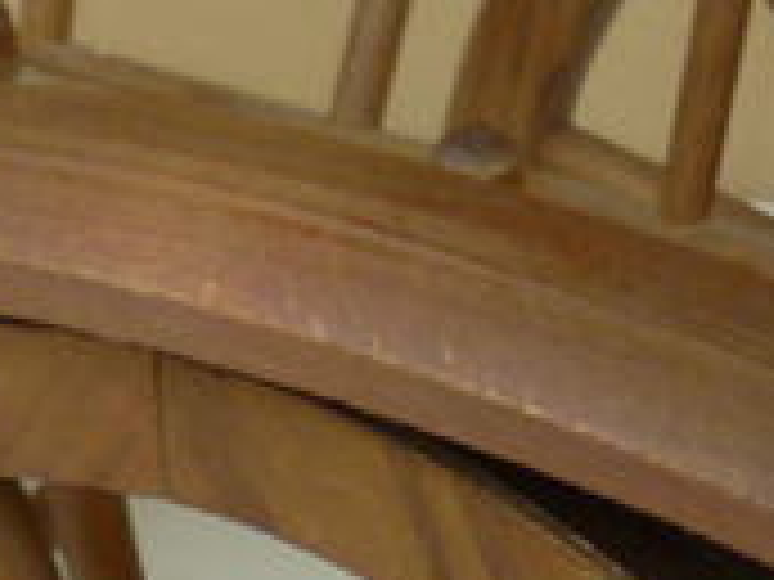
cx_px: 752
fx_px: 3242
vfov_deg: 10.0
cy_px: 787
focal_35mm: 145
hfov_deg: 13.4
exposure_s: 1/60
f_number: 2.8
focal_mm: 4.5
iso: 125
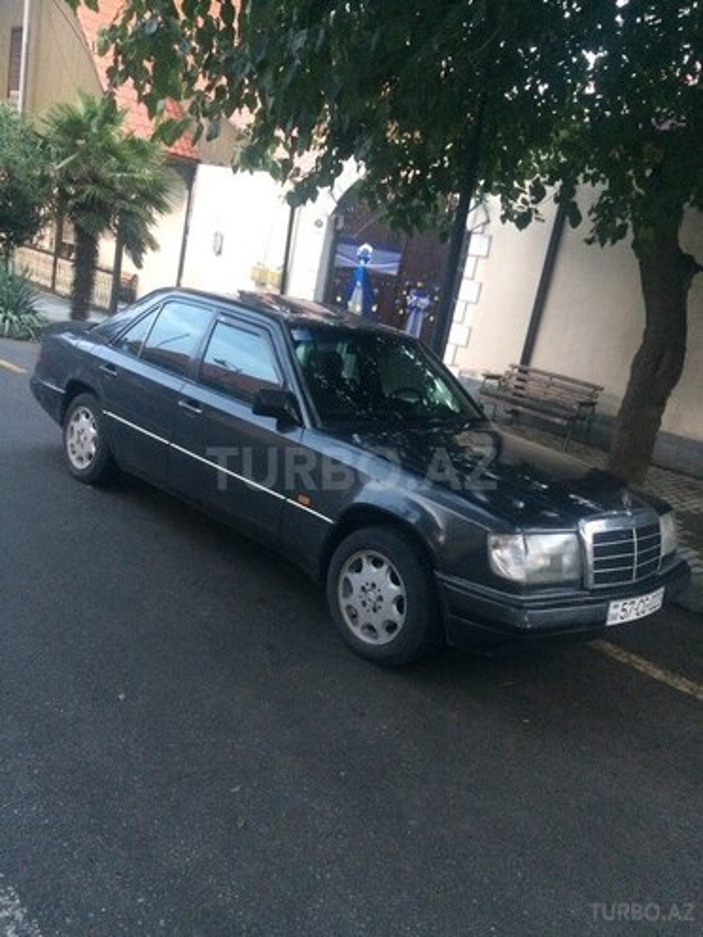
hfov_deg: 48.2
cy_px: 468
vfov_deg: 61.7
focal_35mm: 29
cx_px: 352
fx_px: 785
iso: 320
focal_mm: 4.15
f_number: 2.2
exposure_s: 1/25
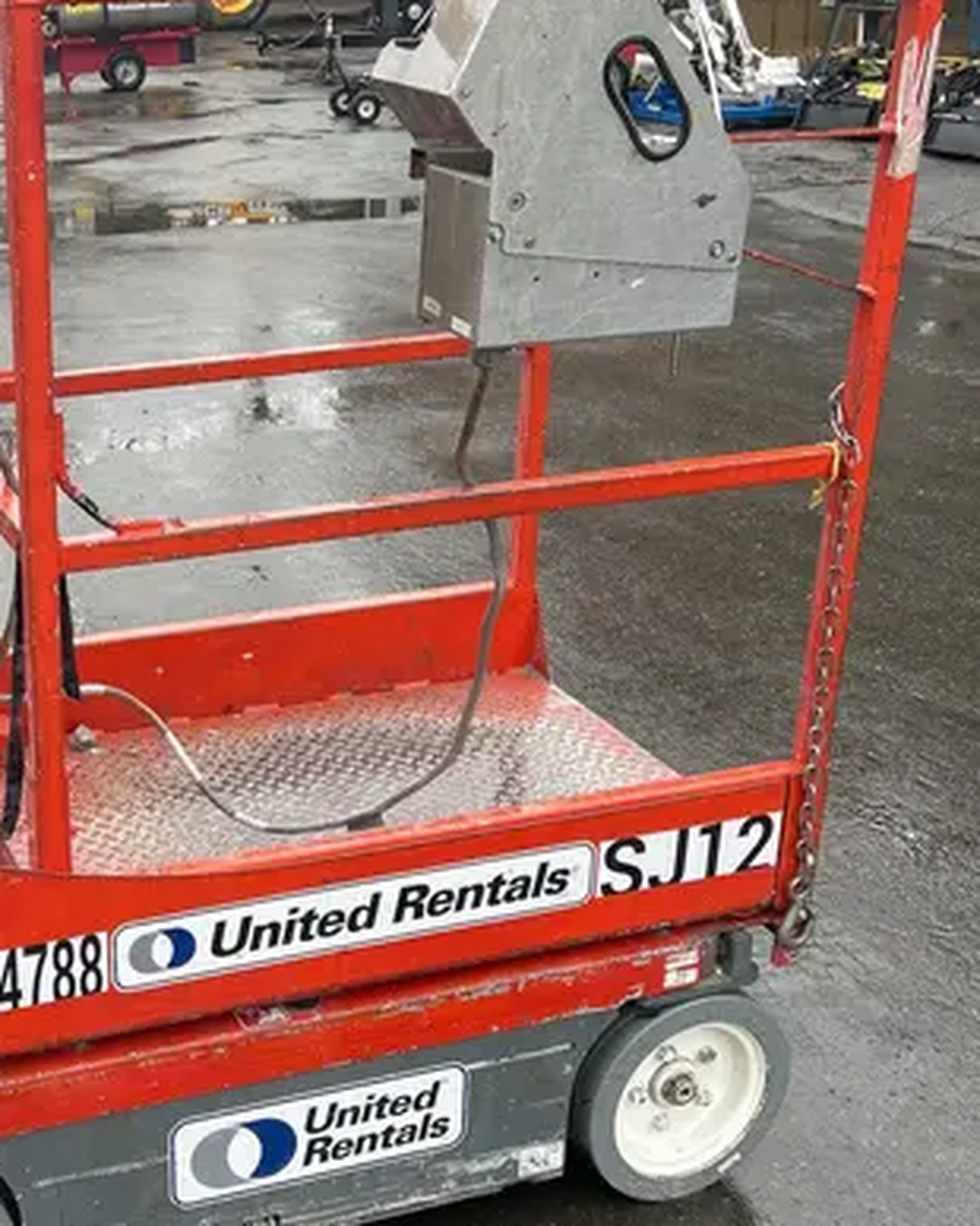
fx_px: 1742
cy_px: 649
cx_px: 155
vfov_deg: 38.8
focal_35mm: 48
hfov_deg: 30.4
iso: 32
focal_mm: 5.7
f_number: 1.5
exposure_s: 1/121
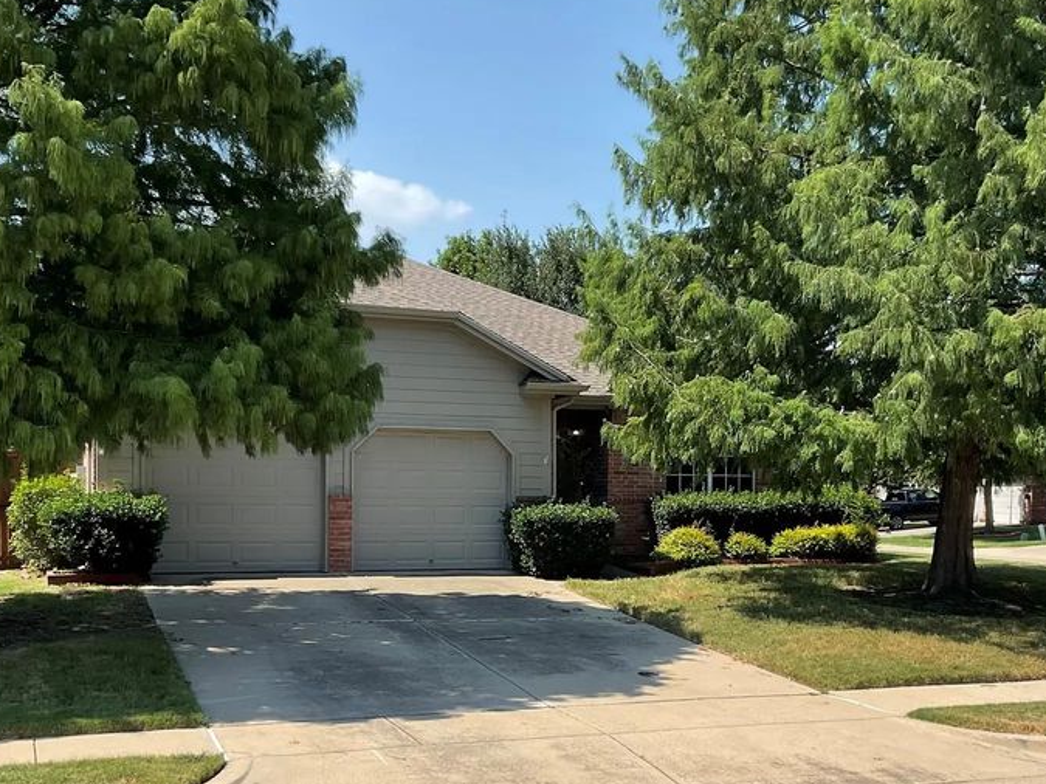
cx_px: 623
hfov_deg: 42.8
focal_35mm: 44
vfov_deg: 32.6
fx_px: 1329
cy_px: 522
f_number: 1.8
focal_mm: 3
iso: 16
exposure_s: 1/1626
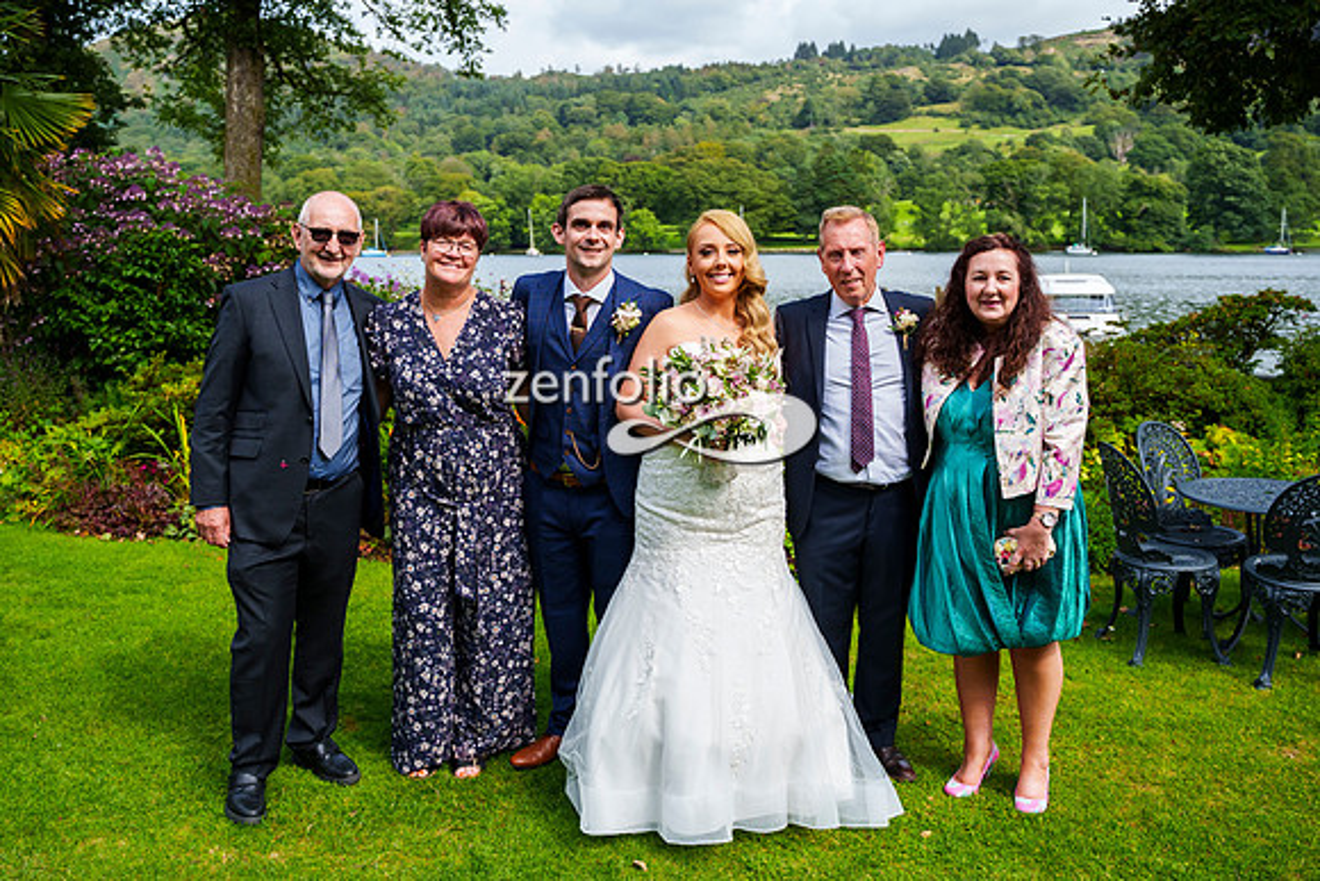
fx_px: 1160
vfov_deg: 41.5
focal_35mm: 32
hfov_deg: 59.3
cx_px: 644
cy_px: 394
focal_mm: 28
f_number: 3.5
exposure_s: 1/8000
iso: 800
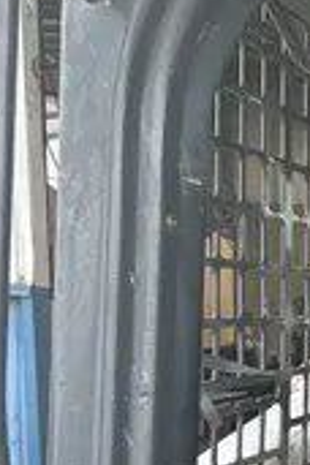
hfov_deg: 10.4
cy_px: 562
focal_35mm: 116
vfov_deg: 16.9
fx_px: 1498
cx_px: 707
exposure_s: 1/157
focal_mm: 5.7
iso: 40
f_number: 1.5
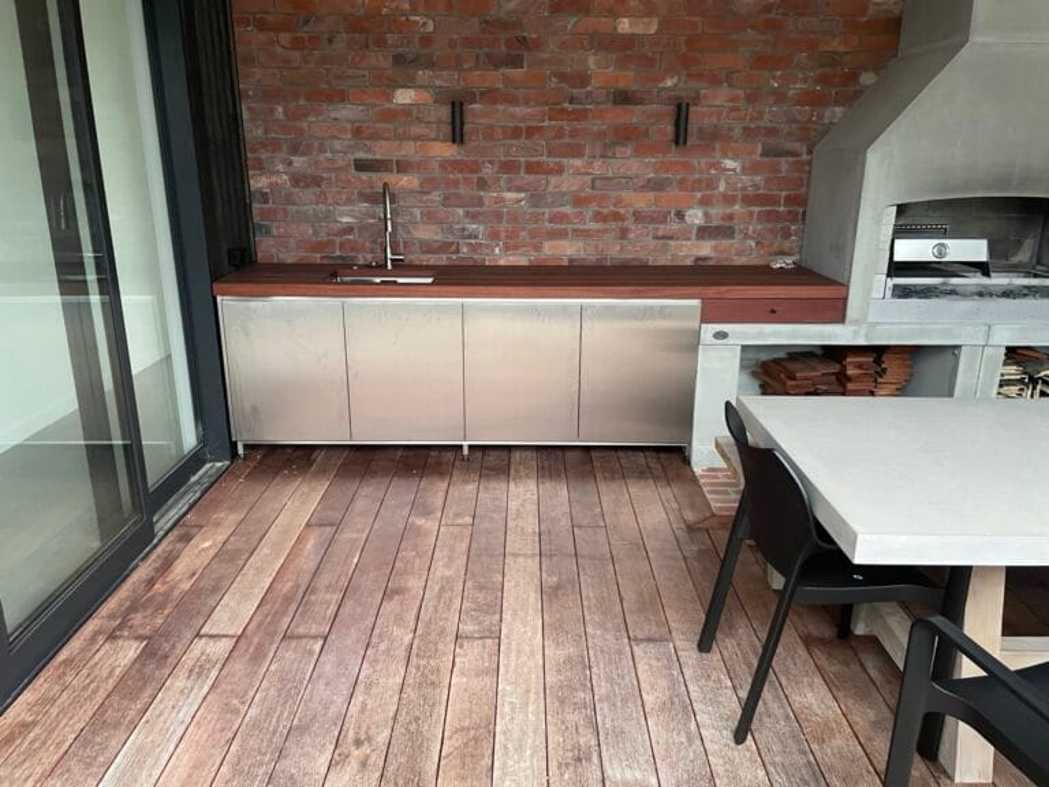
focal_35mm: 26
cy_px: 394
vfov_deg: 53.1
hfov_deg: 67.3
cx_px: 524
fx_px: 788
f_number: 1.6
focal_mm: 4.2
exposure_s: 1/51
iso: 500
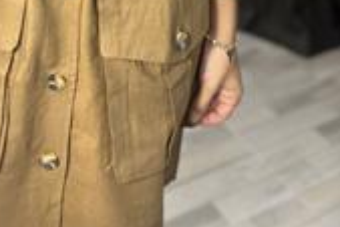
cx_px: 87
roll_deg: -0.9
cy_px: -156
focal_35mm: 66
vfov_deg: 17.5
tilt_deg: -16.6
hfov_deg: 30.0
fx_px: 624
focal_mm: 5.7
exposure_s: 1/100
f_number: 1.5
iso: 64
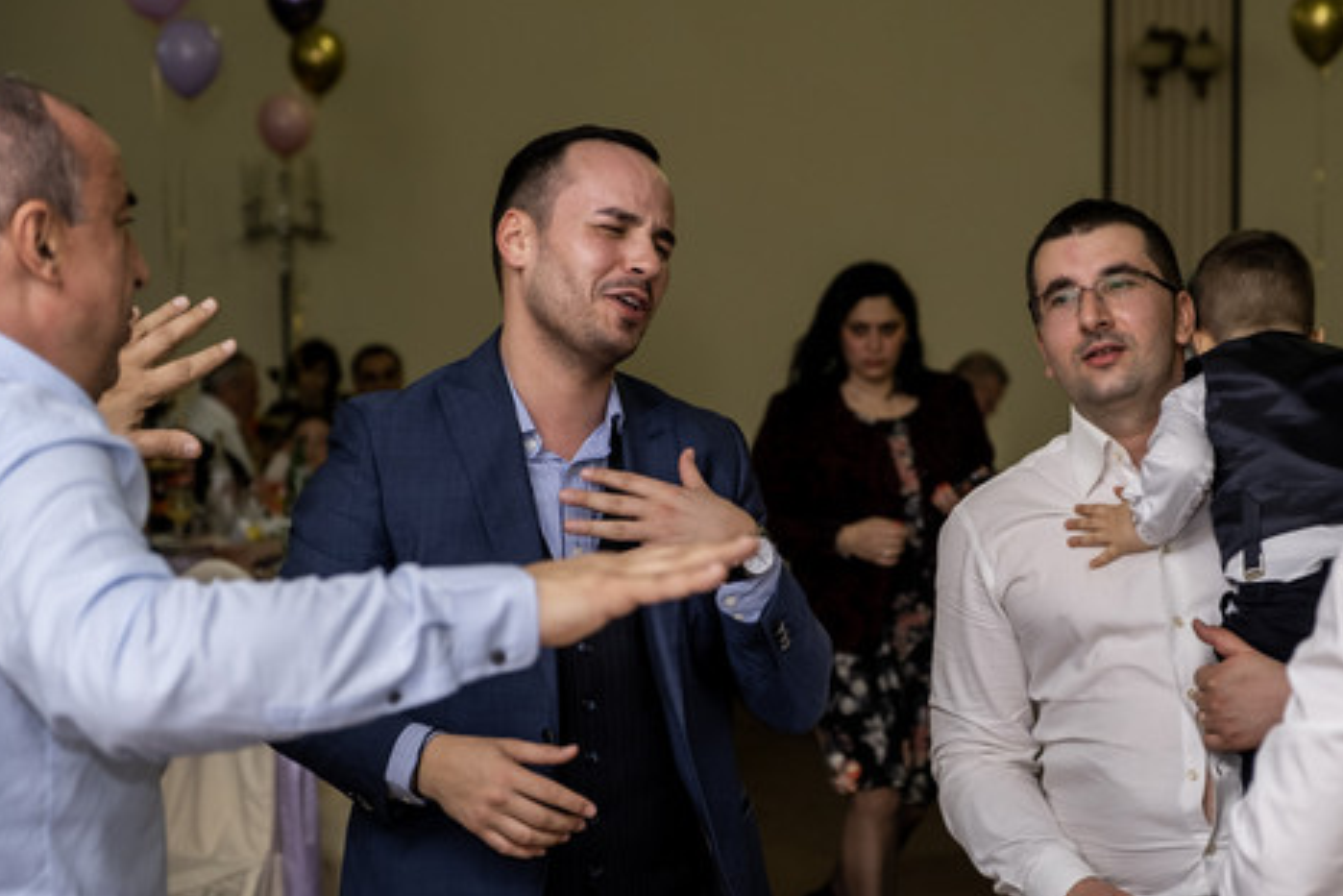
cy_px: 428
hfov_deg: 17.9
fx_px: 4254
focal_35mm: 114
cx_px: 836
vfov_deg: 12.0
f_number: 2.8
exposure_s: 1/160
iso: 1000
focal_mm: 55
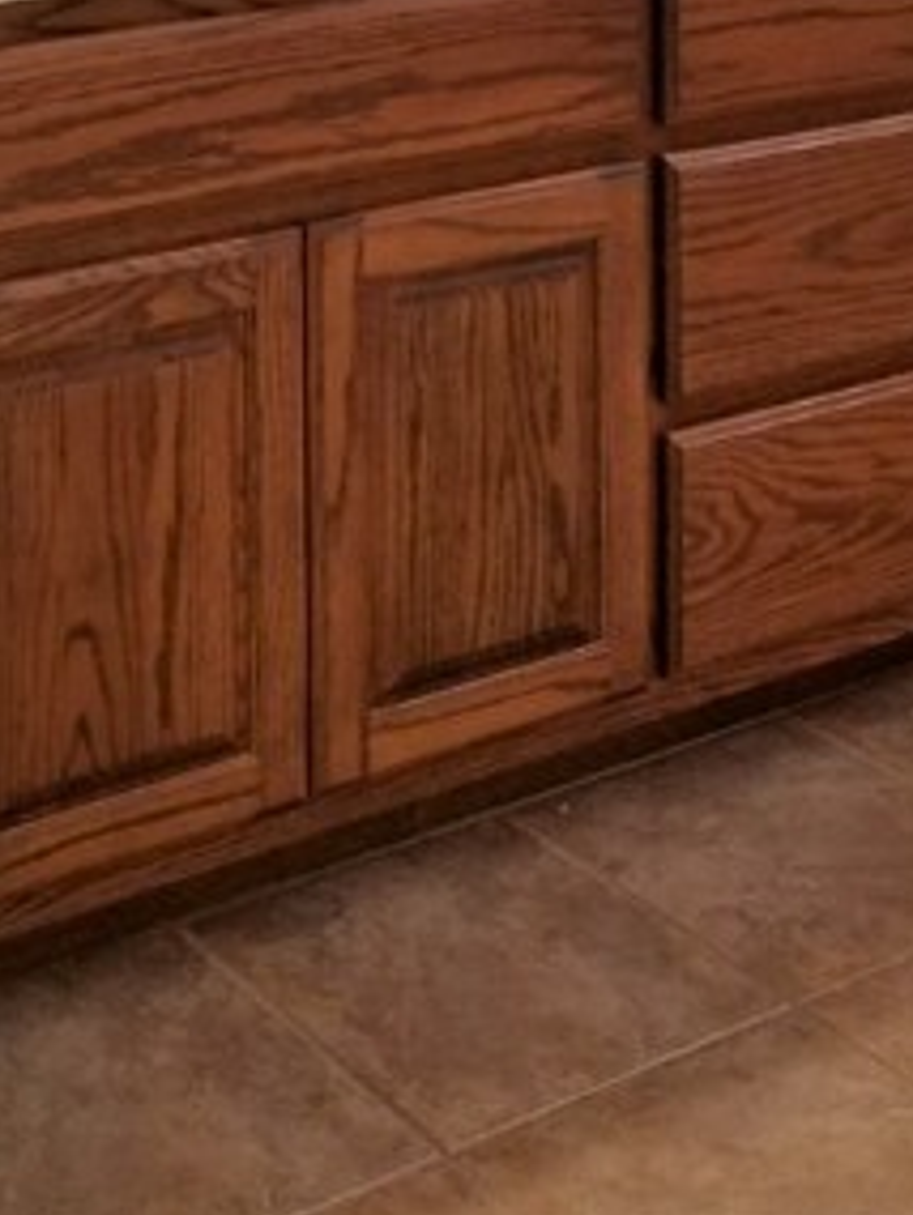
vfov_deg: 24.1
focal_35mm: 70
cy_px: -396
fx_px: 2460
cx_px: 119
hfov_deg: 20.7
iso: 200
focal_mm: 4.2
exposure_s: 1/60
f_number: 1.7
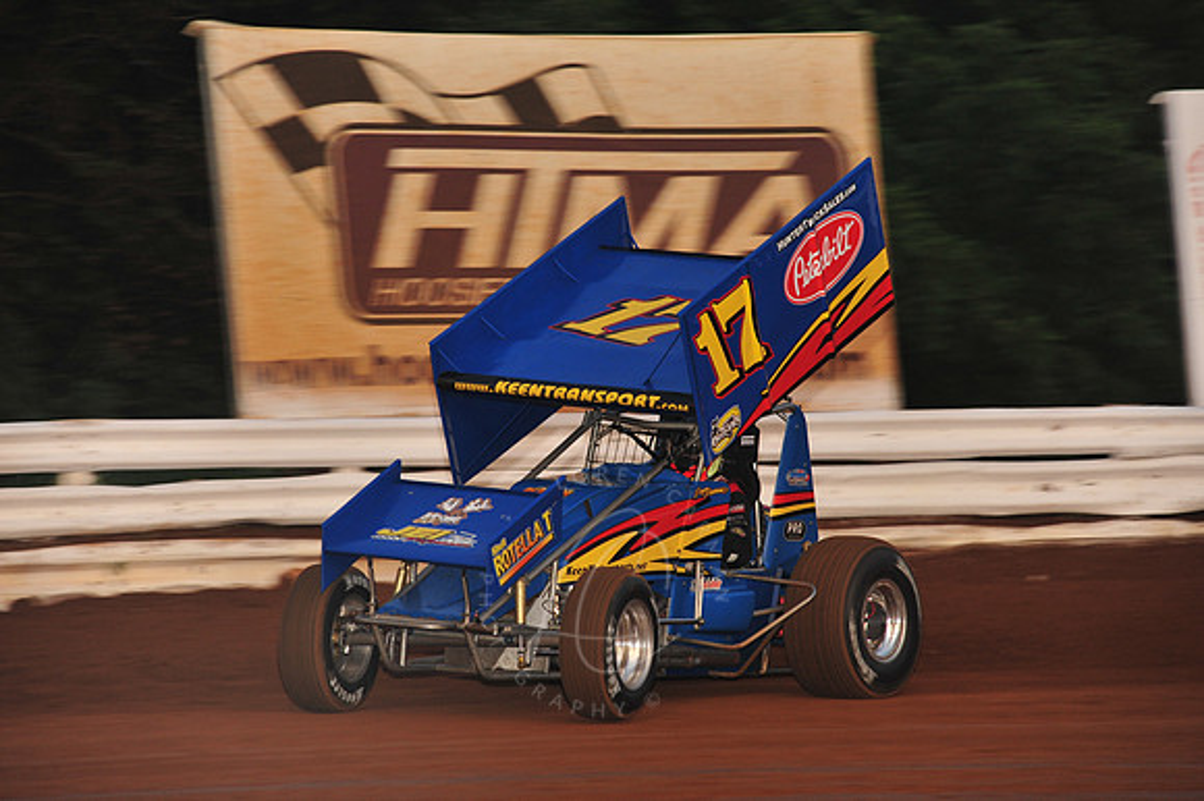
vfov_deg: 6.9
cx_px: 602
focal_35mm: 200
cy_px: 400
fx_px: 6685
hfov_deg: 10.3
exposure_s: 1/320
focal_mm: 200
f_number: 7.1
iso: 1000
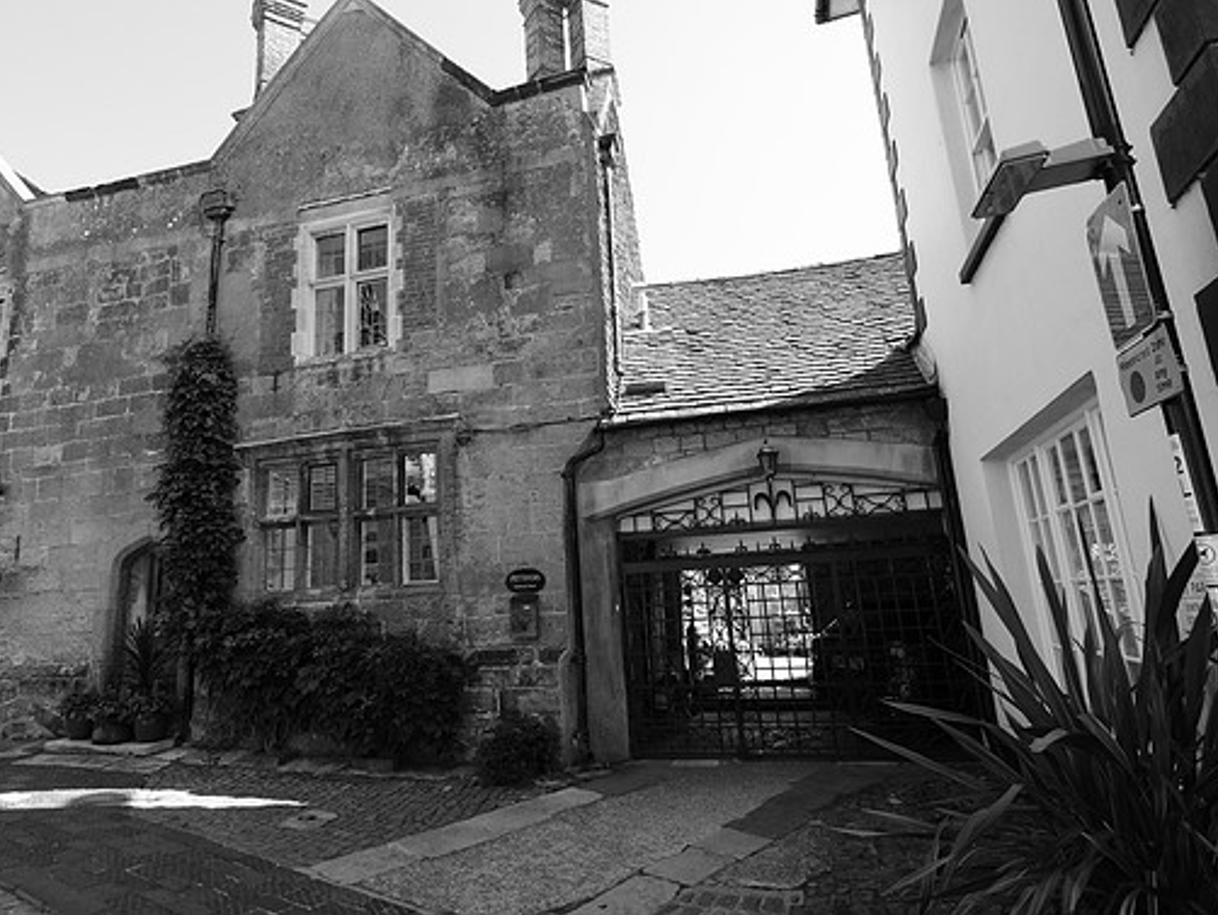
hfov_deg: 81.4
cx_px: 536
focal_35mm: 20
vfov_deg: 66.0
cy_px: 448
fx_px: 704
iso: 500
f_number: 9
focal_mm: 12
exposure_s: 1/125
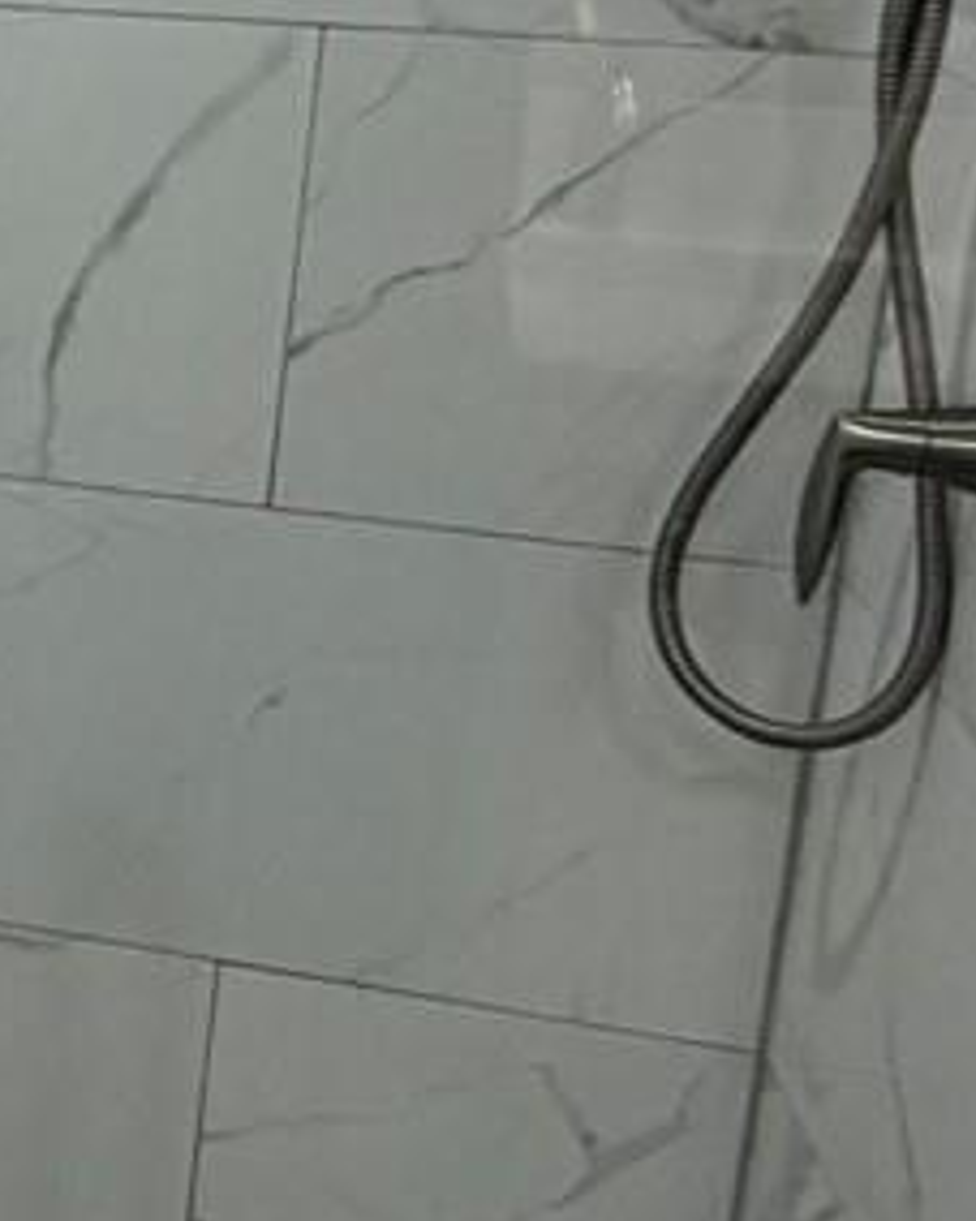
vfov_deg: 24.0
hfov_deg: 14.7
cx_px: -1191
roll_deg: -0.4
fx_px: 2782
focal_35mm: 77
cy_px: 95
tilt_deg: -11.8
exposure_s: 1/120
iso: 250
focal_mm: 2.22
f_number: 2.2
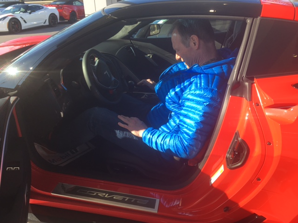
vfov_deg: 48.2
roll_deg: +1.2
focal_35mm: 29
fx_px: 250
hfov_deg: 61.7
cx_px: 149
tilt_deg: -26.0
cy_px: 112
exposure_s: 1/394
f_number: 2.2
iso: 25
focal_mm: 4.15
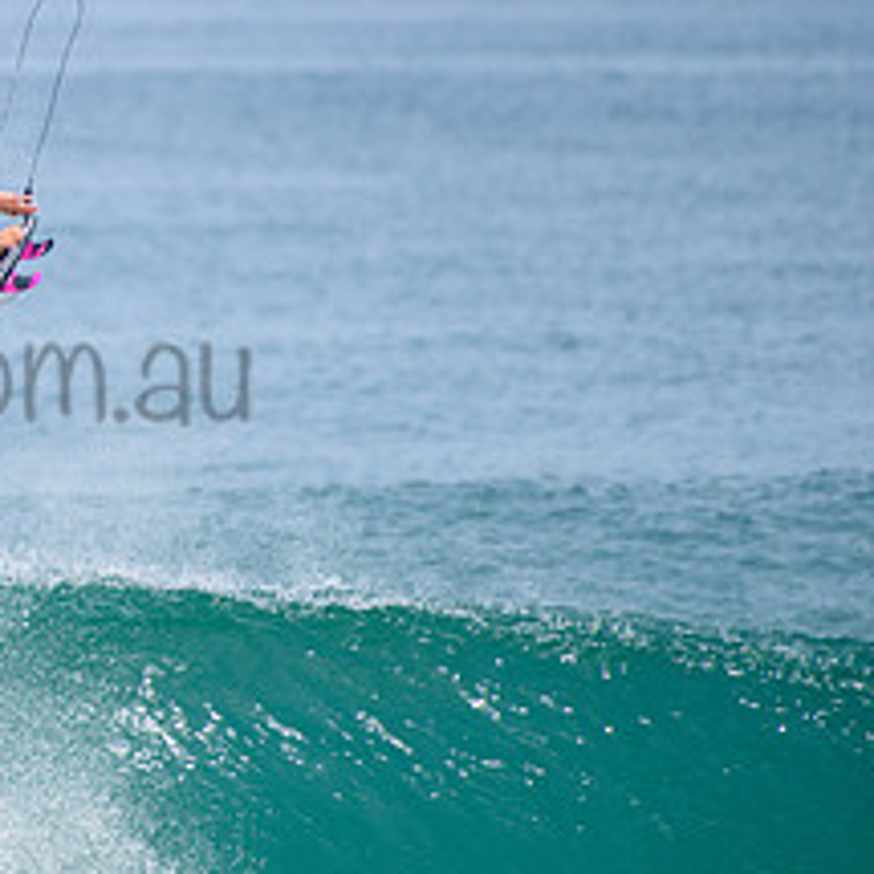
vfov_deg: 1.5
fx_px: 32822
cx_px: -179
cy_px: 327
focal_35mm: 1149
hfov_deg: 1.5
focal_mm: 500
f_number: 5.6
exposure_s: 1/2000
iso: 250
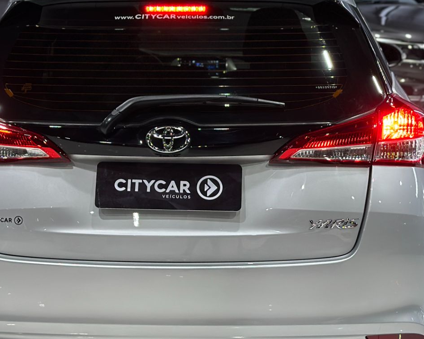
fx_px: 1192
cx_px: 187
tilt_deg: -10.4
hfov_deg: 20.2
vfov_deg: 16.2
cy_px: 183
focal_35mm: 95
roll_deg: -0.5
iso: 160
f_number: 1.78
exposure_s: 1/120
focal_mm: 6.86
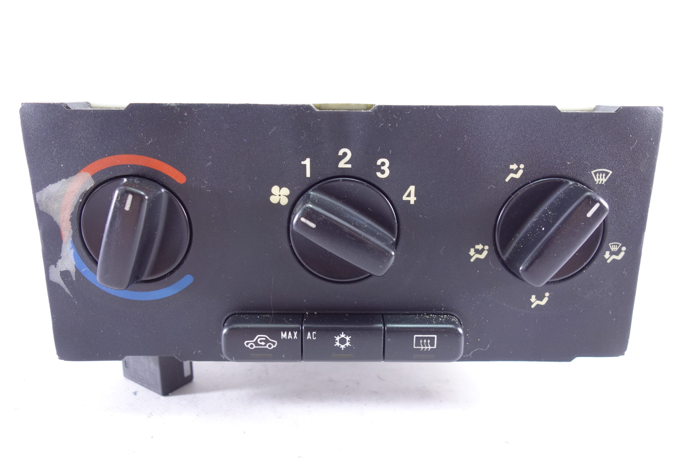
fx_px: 535
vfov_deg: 46.4
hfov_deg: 65.5
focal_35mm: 28
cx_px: 344
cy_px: 229
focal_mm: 10.4
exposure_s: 1/13
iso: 200
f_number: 2.8
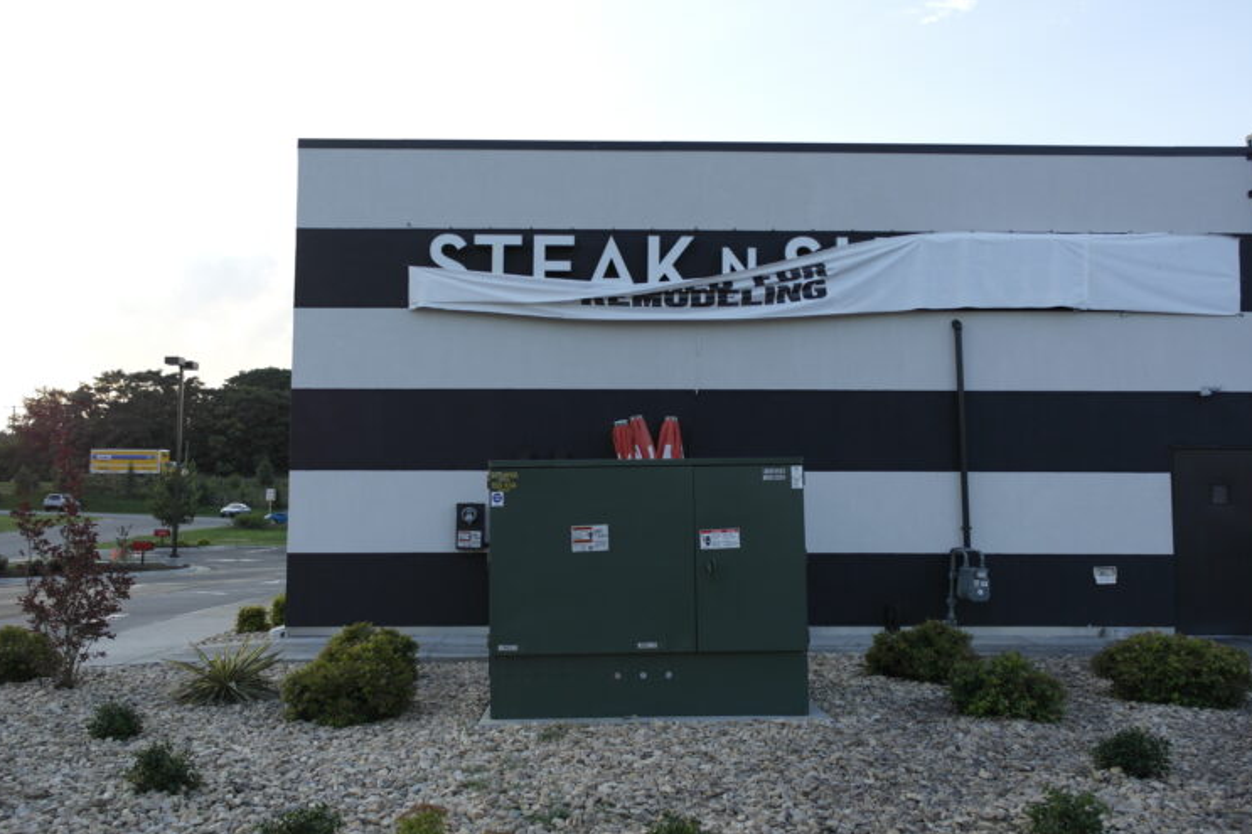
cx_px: 629
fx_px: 1078
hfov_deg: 60.3
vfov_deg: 42.3
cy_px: 418
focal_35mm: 31
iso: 100
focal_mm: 20
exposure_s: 1/125
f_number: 4.5
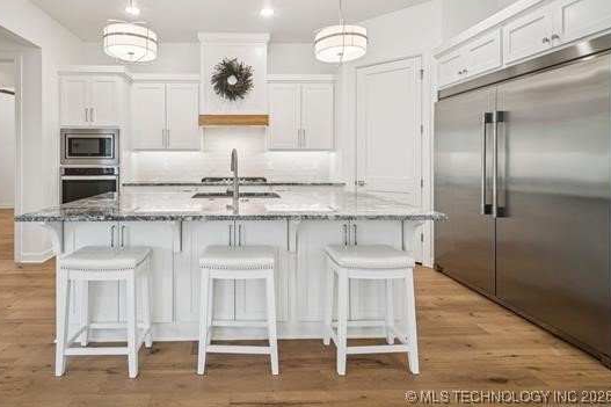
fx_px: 288
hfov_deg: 92.1
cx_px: 246
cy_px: 163
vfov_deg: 69.7
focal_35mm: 17
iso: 640
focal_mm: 14
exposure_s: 1/20
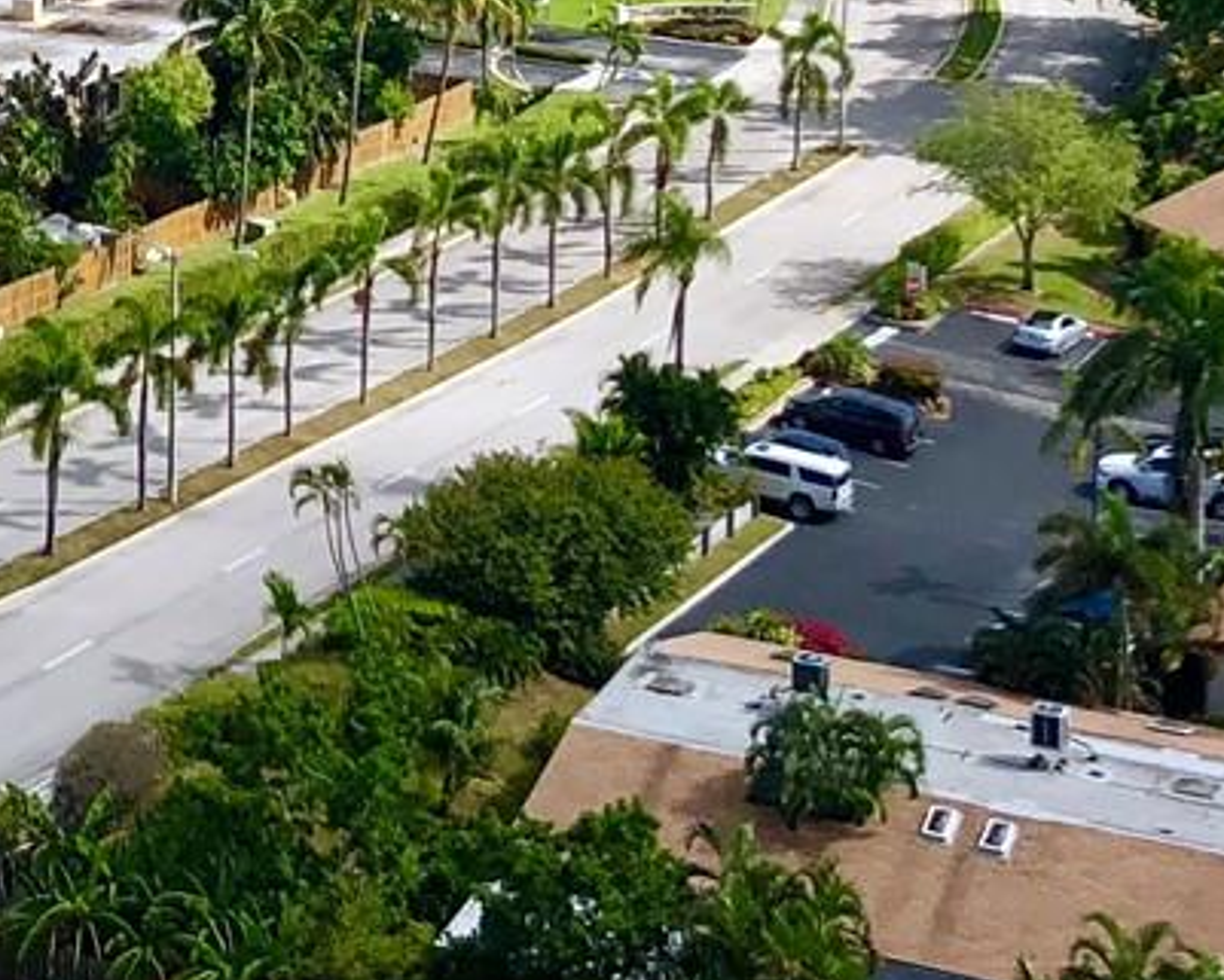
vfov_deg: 13.2
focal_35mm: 109
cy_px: -565
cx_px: -354
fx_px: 3950
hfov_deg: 16.7
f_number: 1.8
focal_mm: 3.99
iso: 25
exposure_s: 1/2825
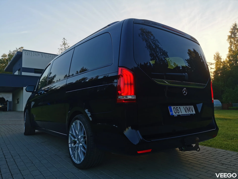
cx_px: 119
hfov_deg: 65.3
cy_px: 90
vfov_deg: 51.4
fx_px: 186
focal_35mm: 27
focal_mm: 5.56
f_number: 1.6
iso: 50
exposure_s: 1/577
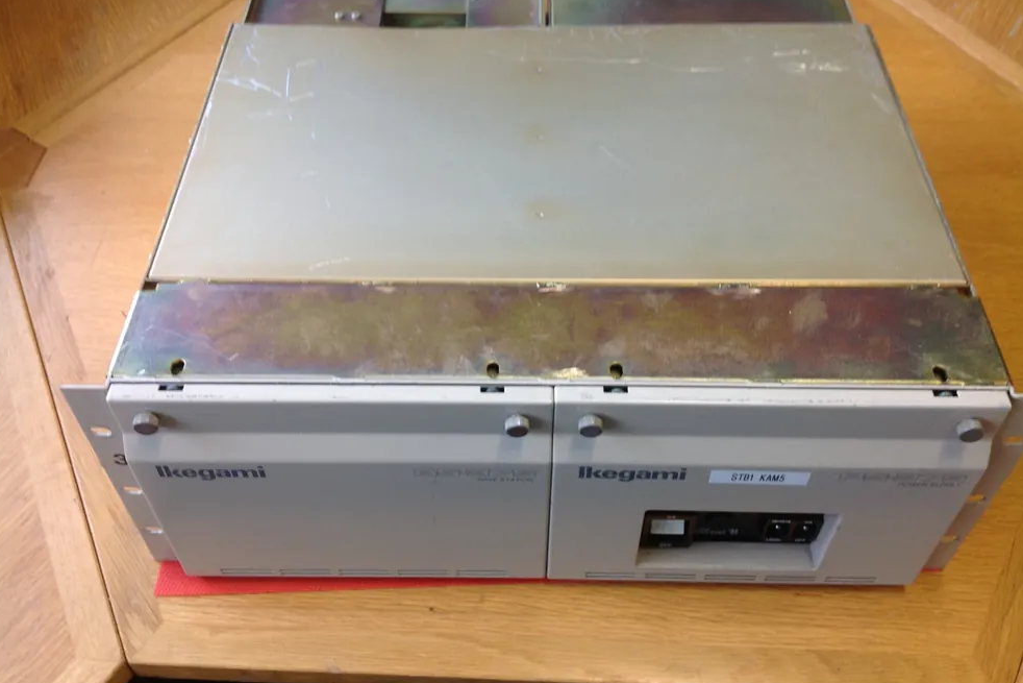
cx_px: 507
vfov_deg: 35.9
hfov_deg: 51.9
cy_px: 320
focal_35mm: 37
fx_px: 1051
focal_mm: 4.28
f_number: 2.4
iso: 50
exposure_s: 1/30
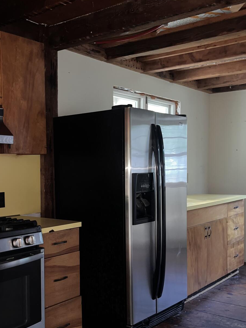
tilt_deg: -4.9
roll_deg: +1.2
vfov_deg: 43.5
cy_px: 203
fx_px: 407
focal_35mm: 43
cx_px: 89
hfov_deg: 33.4
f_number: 1.6
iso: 100
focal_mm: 5.1
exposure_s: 1/4
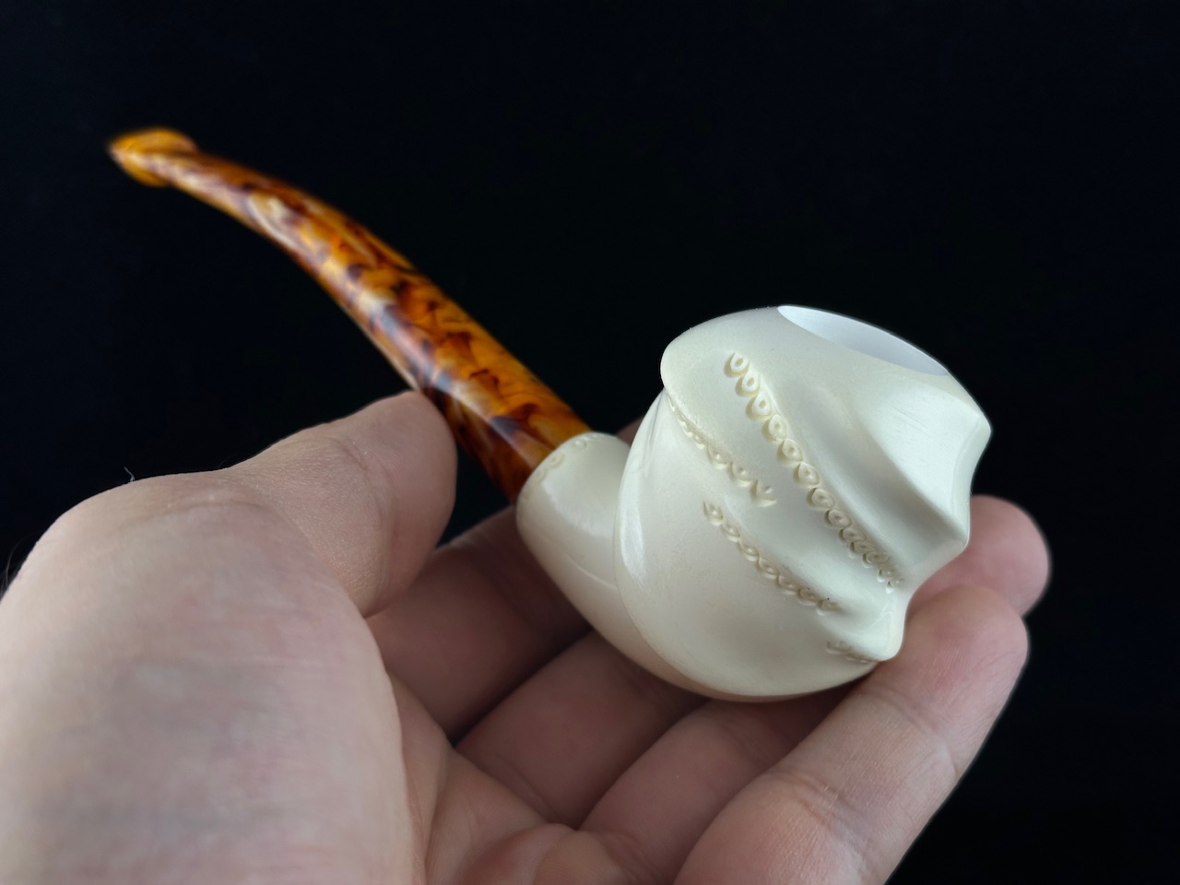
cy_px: 442
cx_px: 590
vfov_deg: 30.3
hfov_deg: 39.7
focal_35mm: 48
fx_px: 1636
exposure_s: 1/785
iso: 64
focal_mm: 6.86
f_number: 1.78
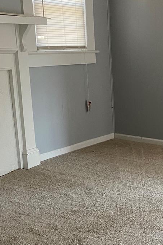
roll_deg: -1.4
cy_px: 157
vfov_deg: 32.7
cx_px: 201
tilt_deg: -14.2
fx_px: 414
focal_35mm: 61
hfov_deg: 20.6
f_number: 1.8
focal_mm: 4.25
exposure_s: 1/74
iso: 125
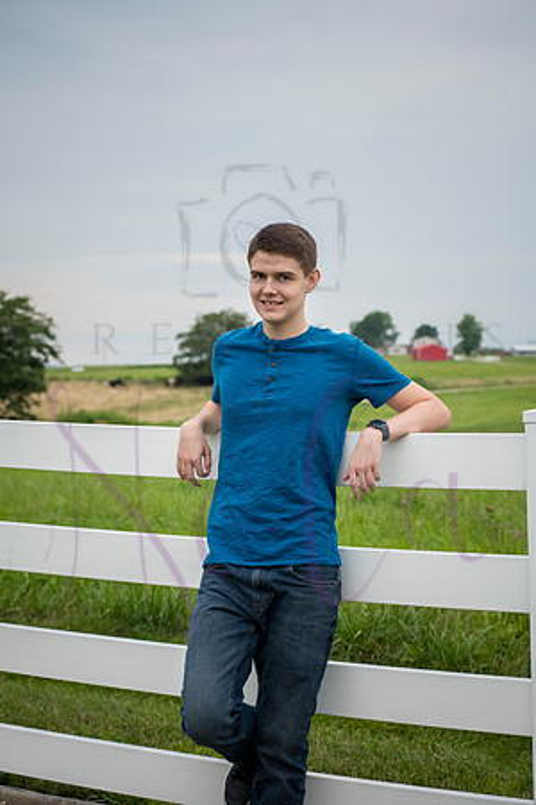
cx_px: 268
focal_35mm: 80
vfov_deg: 25.4
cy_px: 402
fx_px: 1787
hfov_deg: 17.1
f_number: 7.1
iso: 640
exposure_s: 1/640
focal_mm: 80
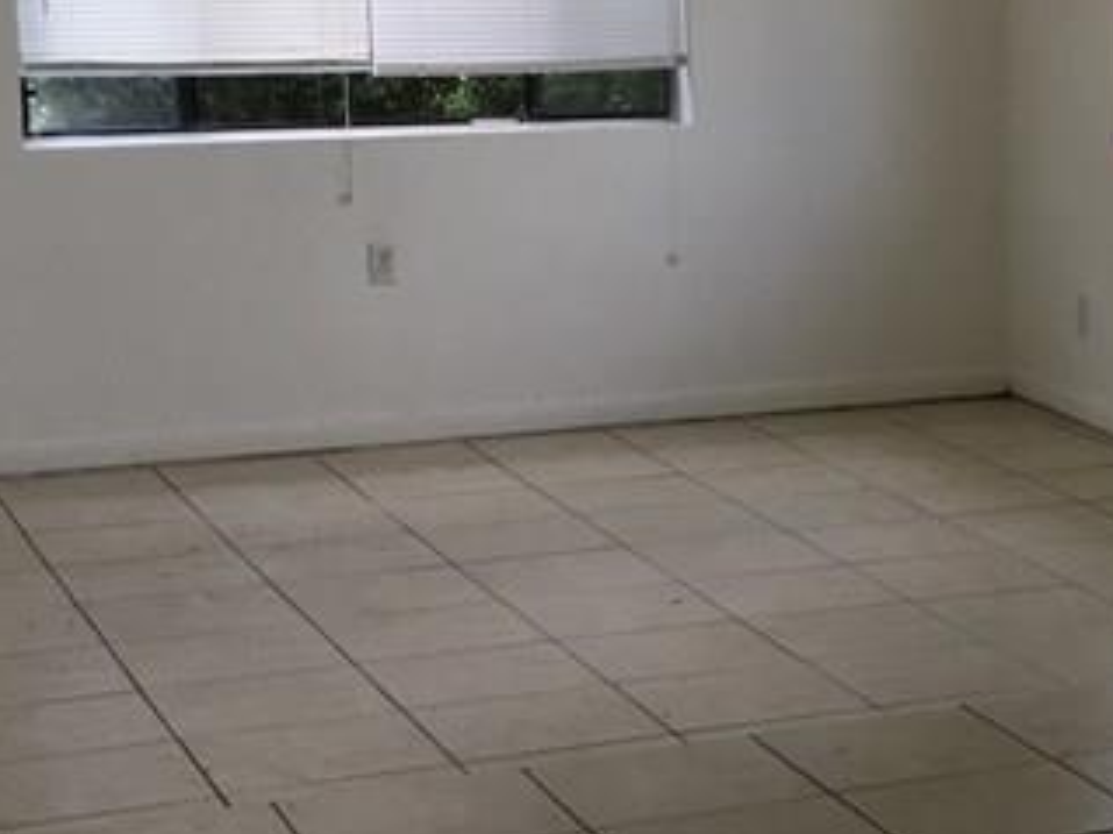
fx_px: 2989
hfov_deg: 19.7
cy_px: 300
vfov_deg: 15.9
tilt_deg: -7.0
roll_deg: -0.5
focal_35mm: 93
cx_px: 1385
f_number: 2.2
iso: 40
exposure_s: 1/120
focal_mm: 4.15
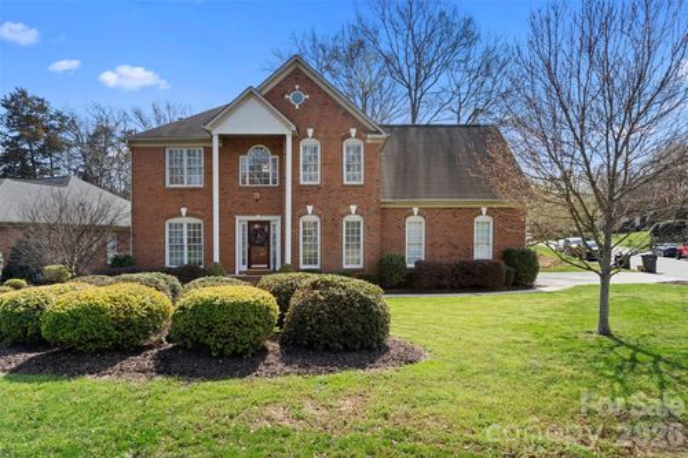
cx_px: 344
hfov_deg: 77.3
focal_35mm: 22
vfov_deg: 56.1
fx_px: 430
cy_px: 229
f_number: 9
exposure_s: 1/125
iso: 250
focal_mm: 15
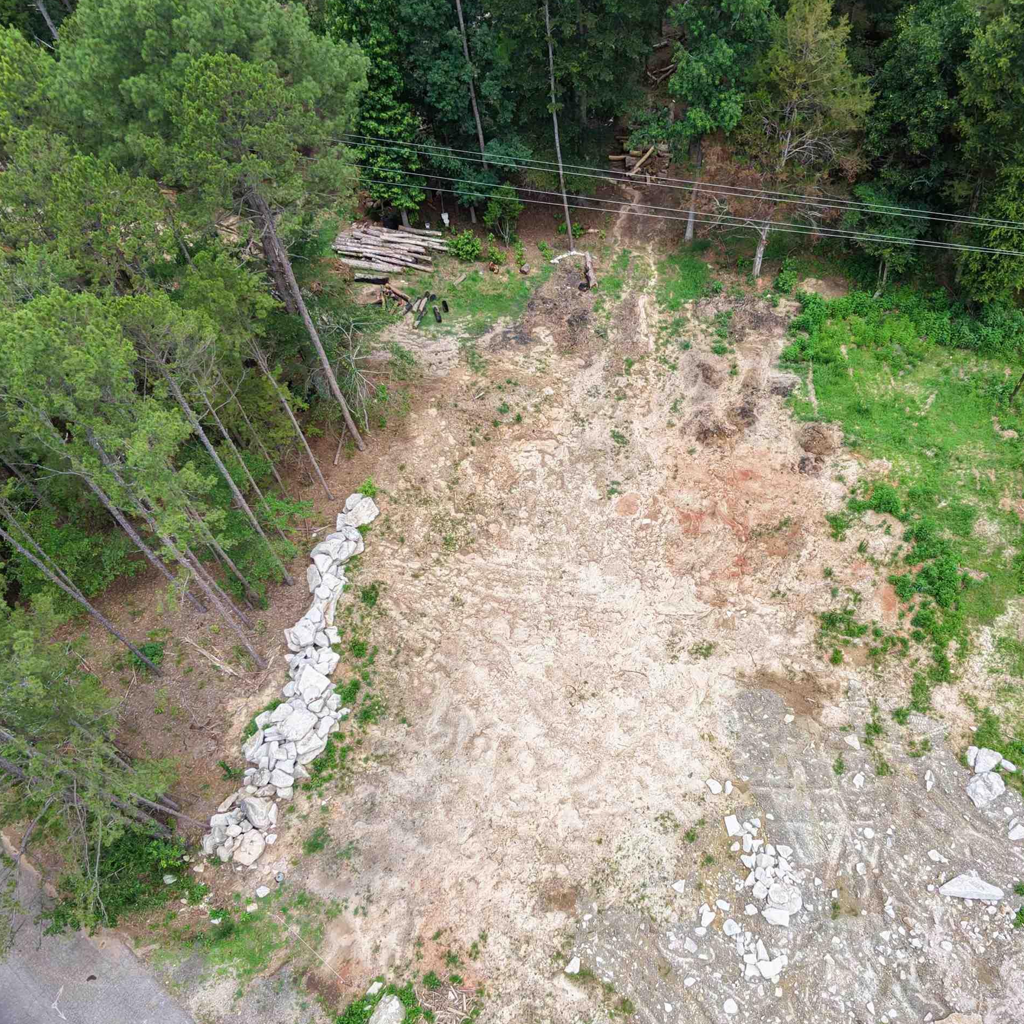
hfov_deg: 66.8
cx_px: 597
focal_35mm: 23
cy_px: 620
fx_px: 770
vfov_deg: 66.5
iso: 250
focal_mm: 3.05
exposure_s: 1/800
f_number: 2.2
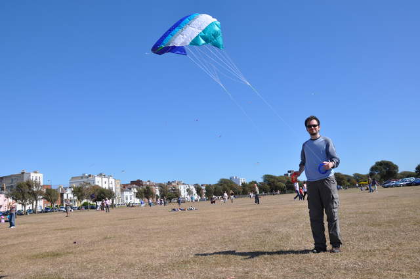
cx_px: 210
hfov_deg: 59.6
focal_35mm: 32
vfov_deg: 41.6
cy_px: 140
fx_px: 367
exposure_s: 1/400
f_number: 10
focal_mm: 21
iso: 200
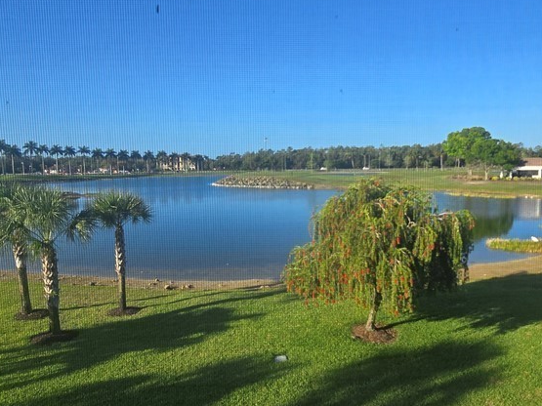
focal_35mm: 24
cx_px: 285
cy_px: 204
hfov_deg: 71.6
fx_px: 376
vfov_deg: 56.8
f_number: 2.2
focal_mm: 2.2
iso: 50
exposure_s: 1/994
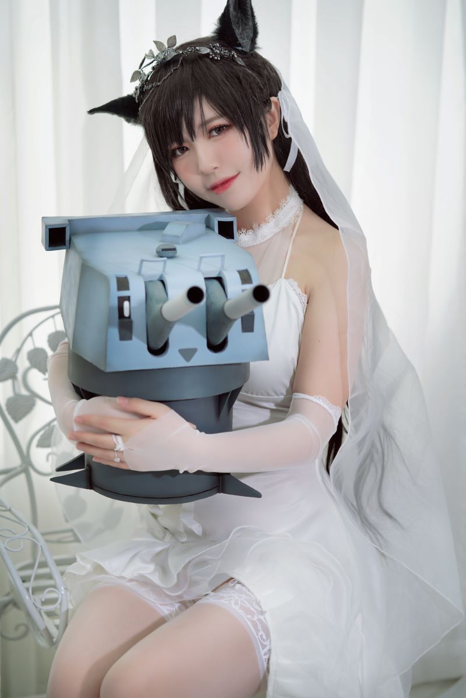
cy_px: 349
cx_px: 233
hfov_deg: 16.1
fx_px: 1649
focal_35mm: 85
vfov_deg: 23.9
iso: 100
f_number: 2.8
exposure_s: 1/125
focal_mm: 85
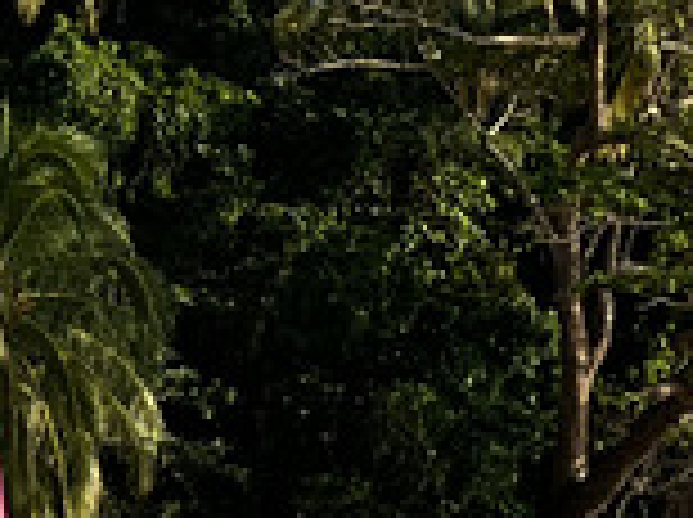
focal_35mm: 203
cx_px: -549
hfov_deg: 9.3
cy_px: 649
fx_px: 4058
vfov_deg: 7.2
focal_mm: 5.7
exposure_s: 1/1575
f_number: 1.5
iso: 50
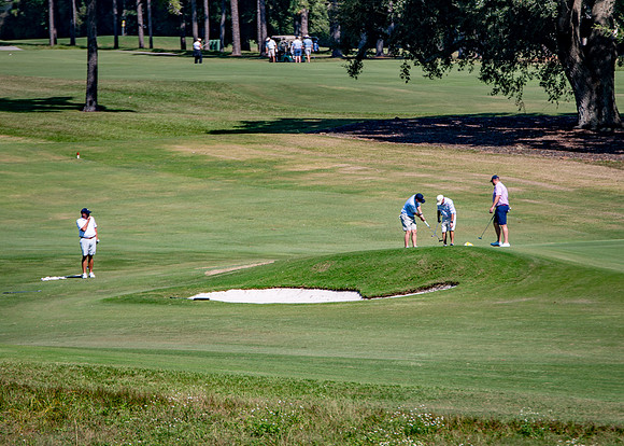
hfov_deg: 7.2
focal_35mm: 278
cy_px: 203
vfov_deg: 5.2
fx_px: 4926
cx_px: 352
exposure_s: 1/2500
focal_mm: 200
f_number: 2.8
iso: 100
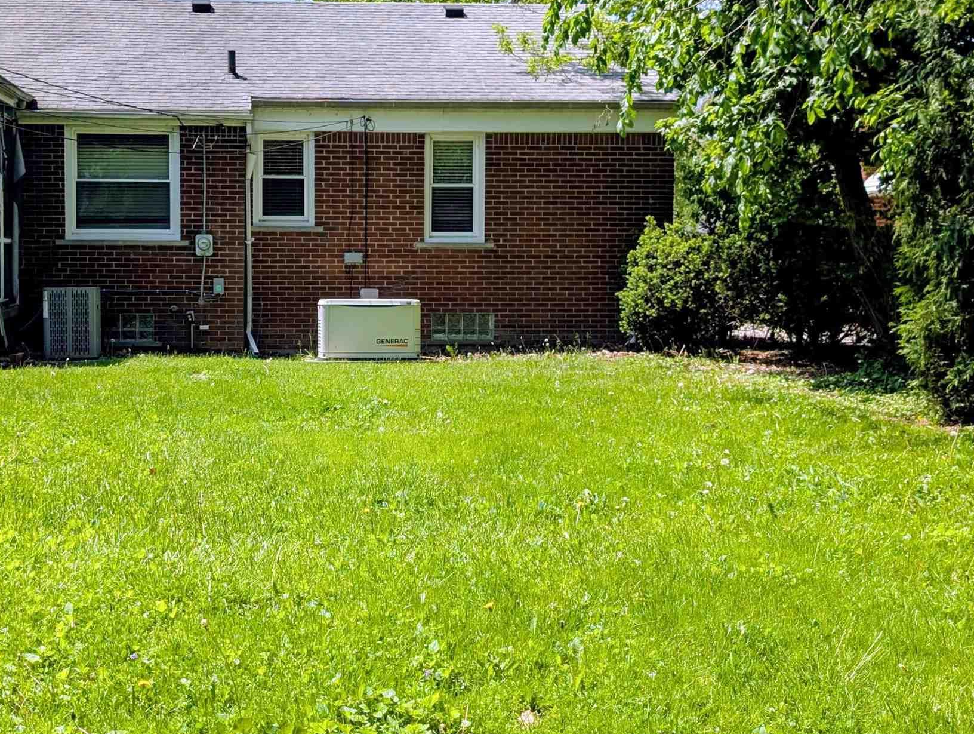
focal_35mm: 45
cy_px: 312
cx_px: 326
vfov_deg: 32.2
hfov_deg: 41.5
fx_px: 1268
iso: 20
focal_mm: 6.9
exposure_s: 1/1037
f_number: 1.68
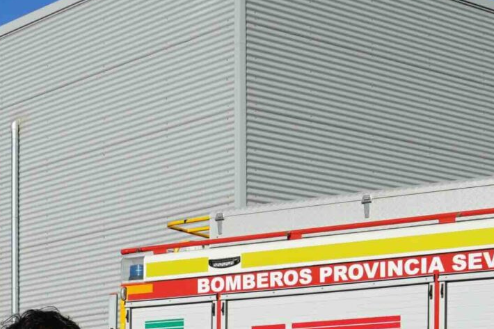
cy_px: 485
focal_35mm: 101
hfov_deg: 19.8
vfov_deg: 12.9
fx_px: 1386
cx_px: 45
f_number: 11
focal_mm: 28
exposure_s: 1/250
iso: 100
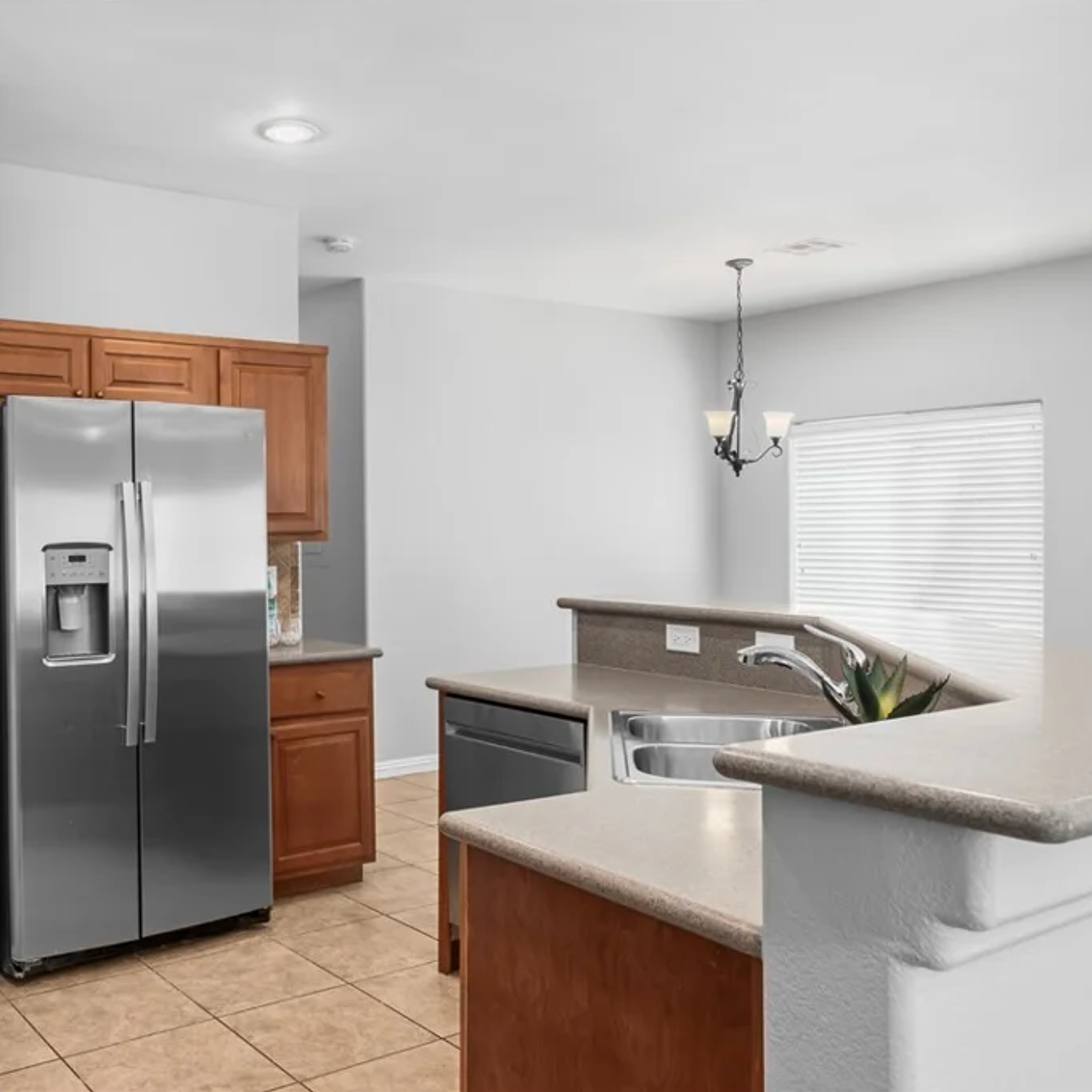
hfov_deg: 49.6
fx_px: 1142
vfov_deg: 51.1
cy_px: 545
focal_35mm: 32
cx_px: 313
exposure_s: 1/15
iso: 400
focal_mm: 25
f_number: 8
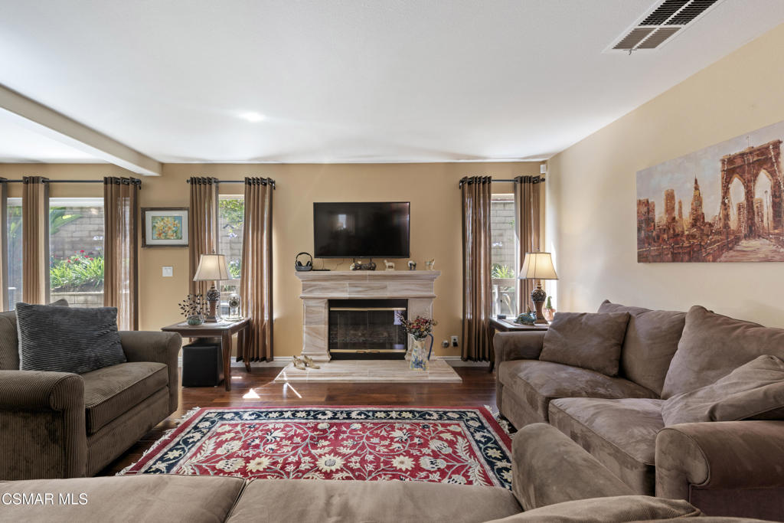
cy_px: 262
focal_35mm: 14
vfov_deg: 81.2
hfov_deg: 104.2
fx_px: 305
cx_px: 392
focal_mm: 14
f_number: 9.5
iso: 200
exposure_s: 1/2
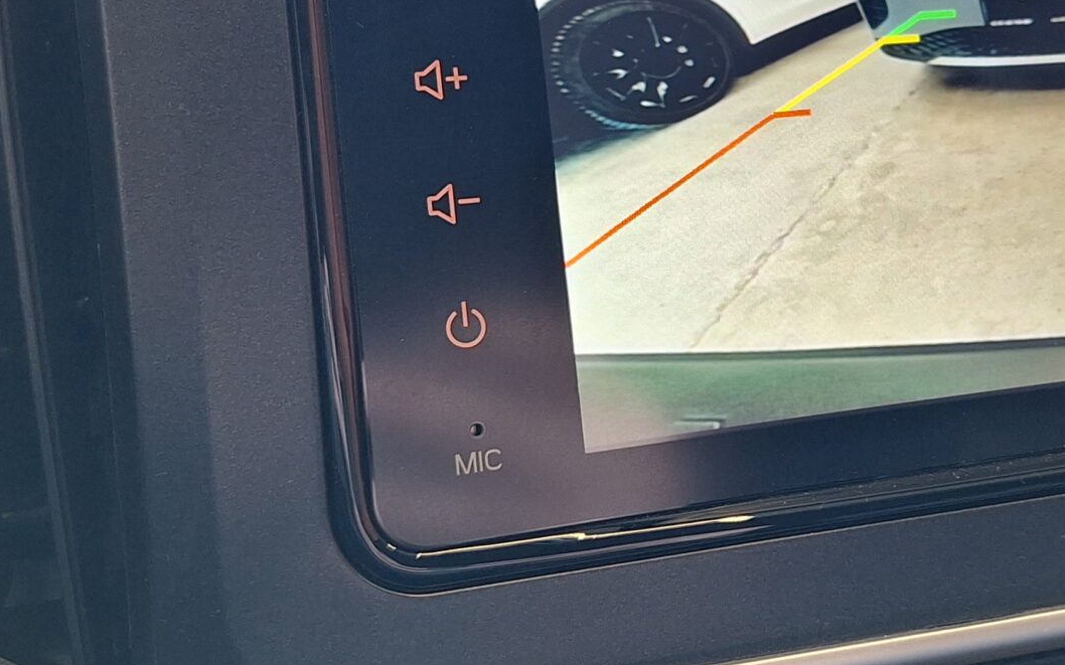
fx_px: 1712
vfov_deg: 21.7
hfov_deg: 34.0
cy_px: 121
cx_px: 777
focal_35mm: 59
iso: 50
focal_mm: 5.54
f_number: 1.8
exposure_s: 1/50
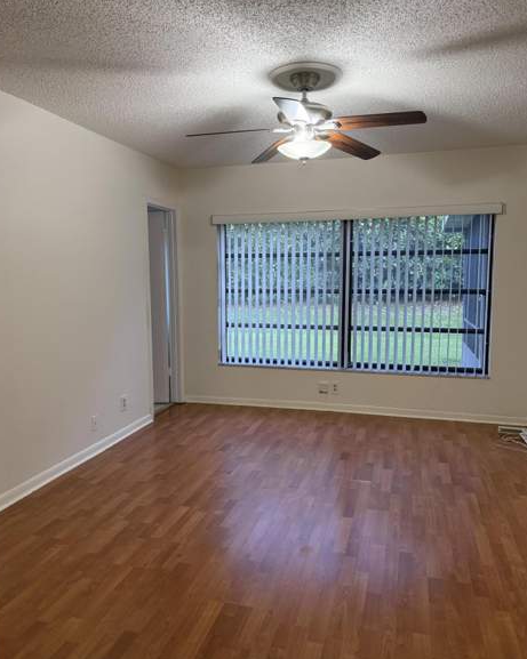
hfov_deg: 54.9
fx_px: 507
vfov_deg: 66.1
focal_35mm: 26
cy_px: 324
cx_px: 261
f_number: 1.78
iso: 320
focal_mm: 6.76
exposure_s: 1/120
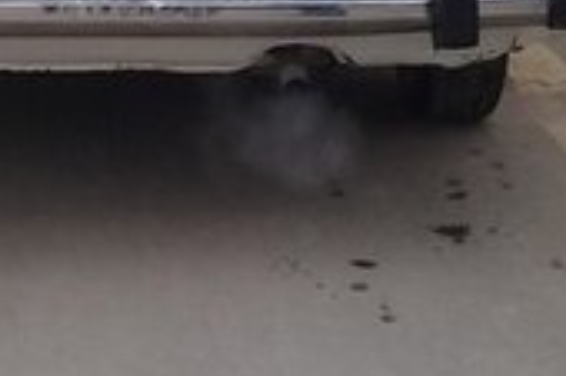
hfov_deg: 16.4
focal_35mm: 125
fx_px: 1963
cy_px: -75
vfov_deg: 10.8
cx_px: 190
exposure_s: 1/100
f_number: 2.2
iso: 50
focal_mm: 3.3
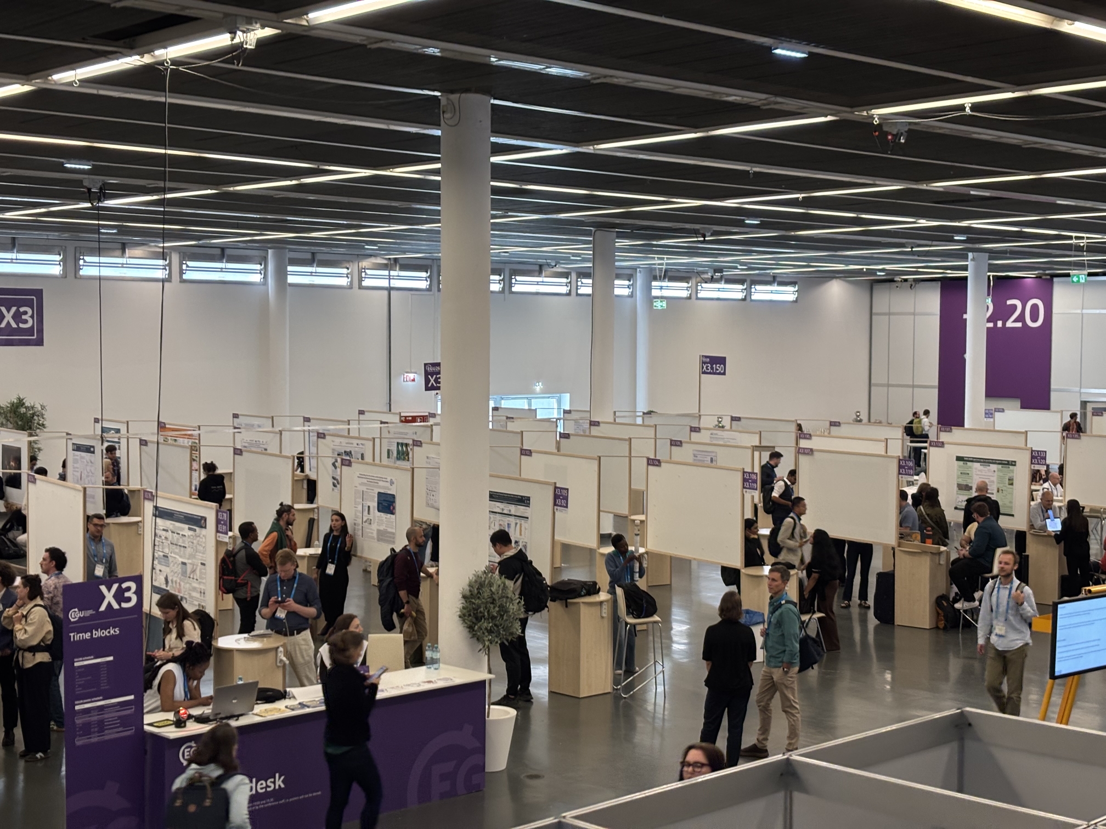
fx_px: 1661
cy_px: 414
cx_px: 553
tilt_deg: -2.2
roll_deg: -0.1
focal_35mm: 52
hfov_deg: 36.8
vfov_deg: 28.0
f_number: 1.6
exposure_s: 1/50
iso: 100
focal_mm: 5.96
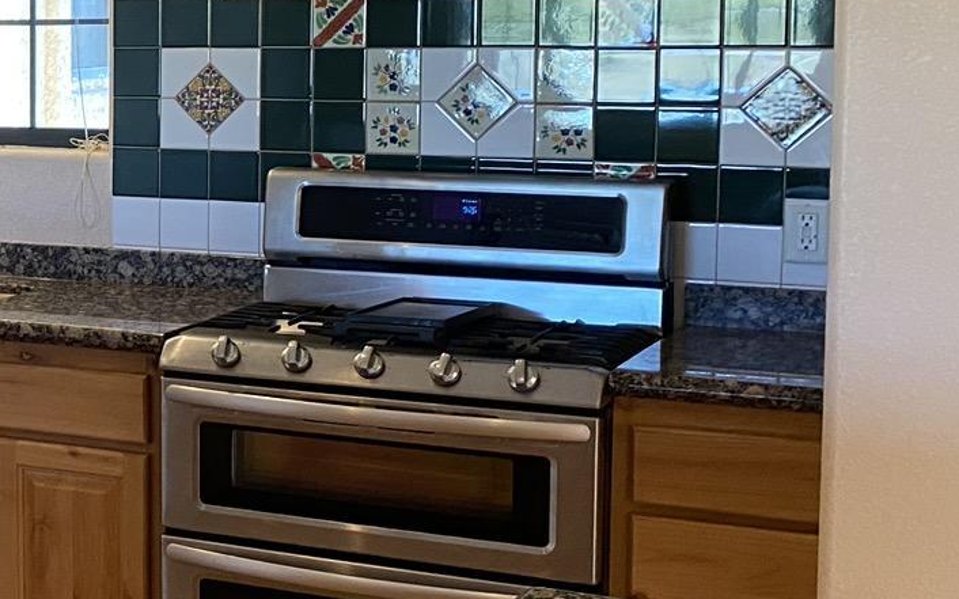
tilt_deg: -5.5
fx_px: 2091
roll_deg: +1.0
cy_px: 186
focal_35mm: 80
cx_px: -337
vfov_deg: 16.3
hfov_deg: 22.6
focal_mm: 4.25
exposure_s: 1/60
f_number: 1.8
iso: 125
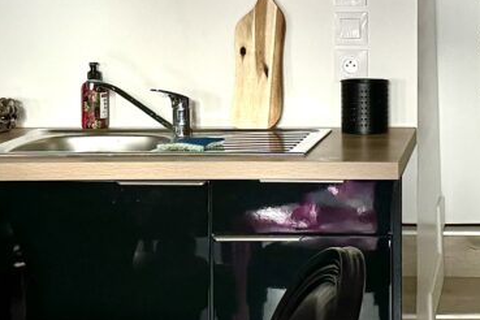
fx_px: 1387
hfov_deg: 19.2
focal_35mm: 104
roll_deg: +0.4
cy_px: 35
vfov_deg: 13.1
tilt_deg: -3.6
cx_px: 454
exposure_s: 1/34
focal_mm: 6.76
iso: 1000
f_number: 1.78
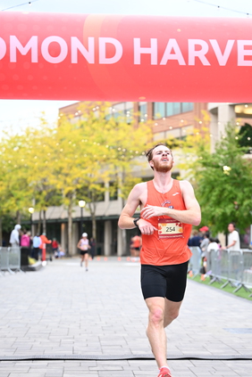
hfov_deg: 15.0
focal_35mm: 91
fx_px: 955
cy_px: 225
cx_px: 163
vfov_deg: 22.3
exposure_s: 1/800
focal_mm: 70
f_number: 2.8
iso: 1600
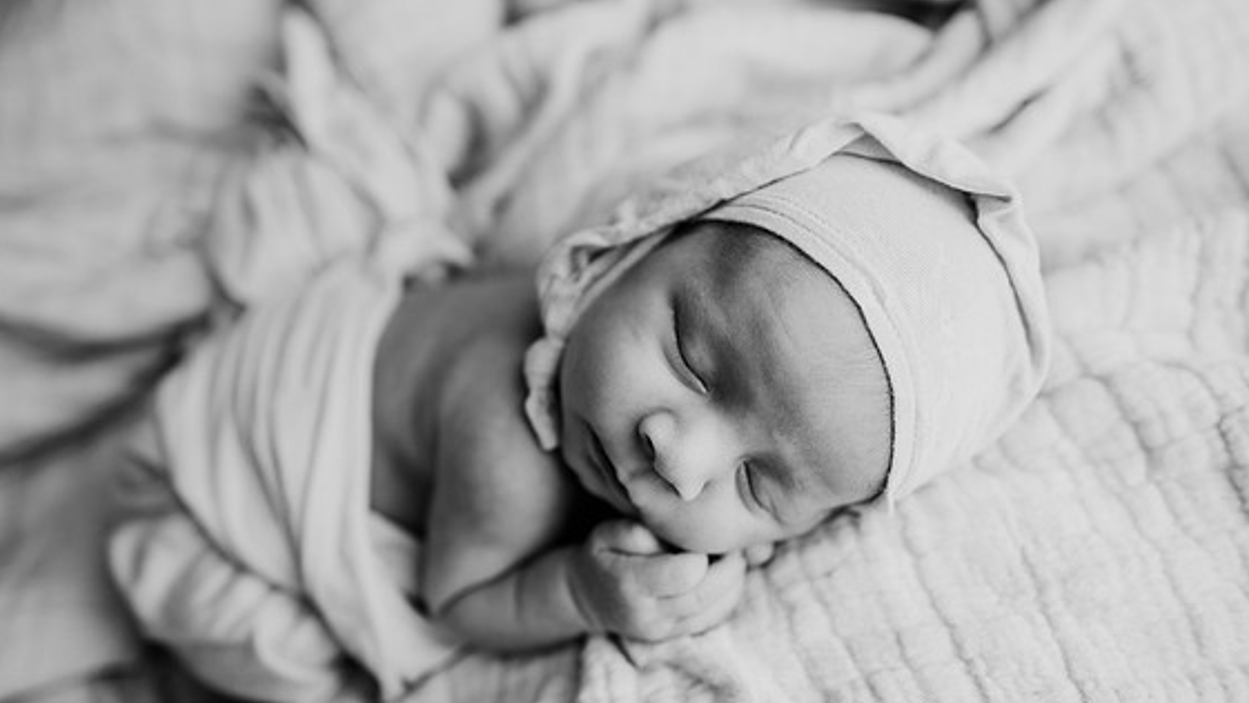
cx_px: 637
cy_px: 373
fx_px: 861
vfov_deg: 44.4
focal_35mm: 26
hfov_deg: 71.9
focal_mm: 24
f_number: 2.5
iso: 100
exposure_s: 1/160
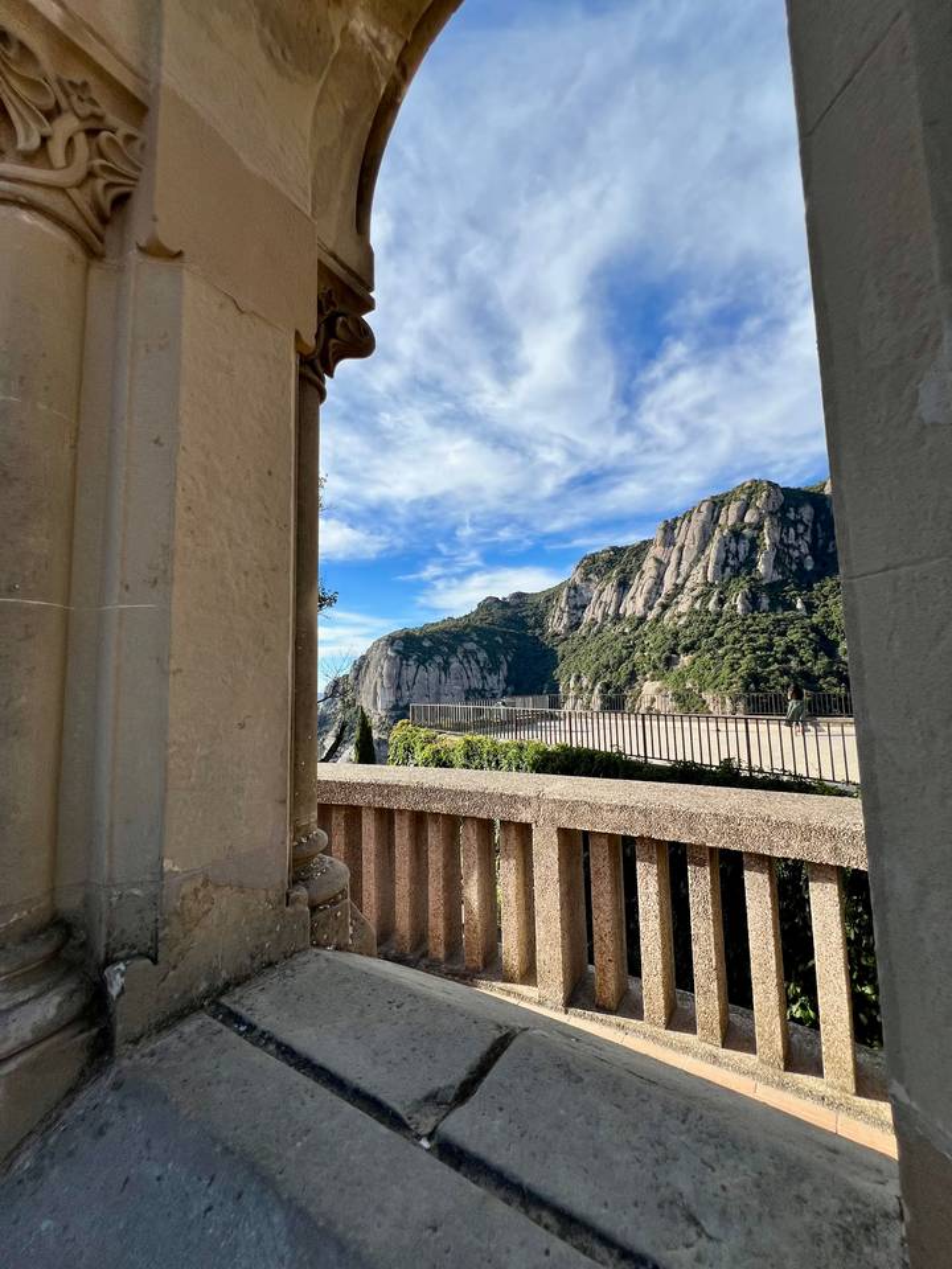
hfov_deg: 89.9
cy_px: 634
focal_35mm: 13
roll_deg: +1.1
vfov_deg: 106.2
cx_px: 476
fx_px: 477
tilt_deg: +6.7
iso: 32
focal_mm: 1.57
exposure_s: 1/1468
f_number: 1.8
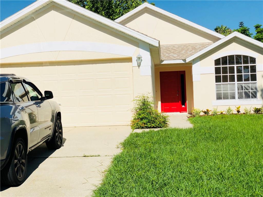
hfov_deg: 36.8
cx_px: 132
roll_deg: +2.5
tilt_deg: +0.4
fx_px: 395
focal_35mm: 52
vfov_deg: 28.0
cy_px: 98
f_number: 2.4
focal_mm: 6
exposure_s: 1/2825
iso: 16
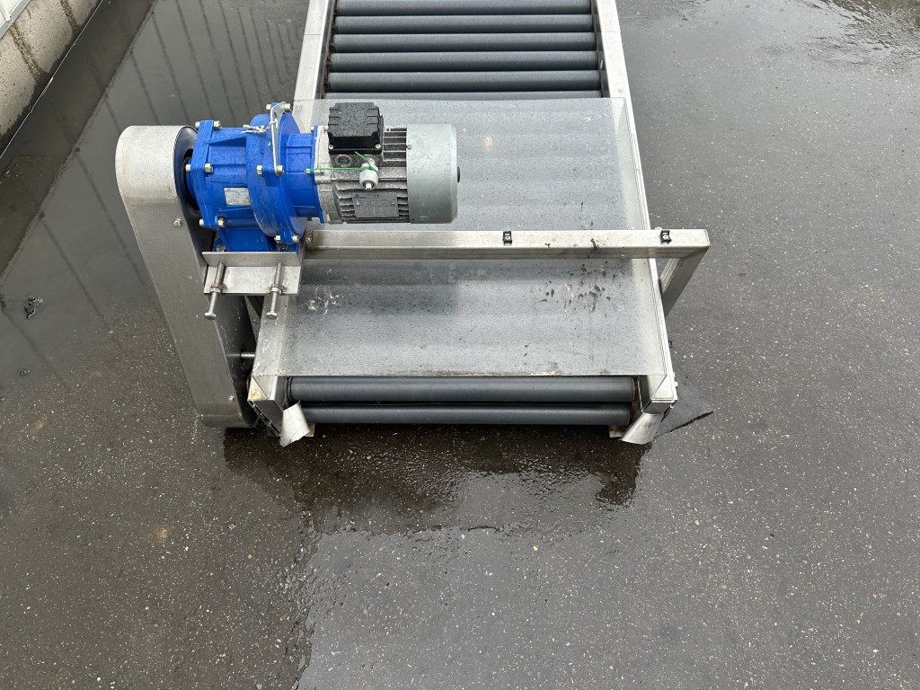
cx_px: 460
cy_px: 345
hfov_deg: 71.6
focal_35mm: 24
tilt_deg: -51.8
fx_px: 638
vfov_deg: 56.8
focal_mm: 6.86
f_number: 1.78
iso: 64
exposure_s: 1/121
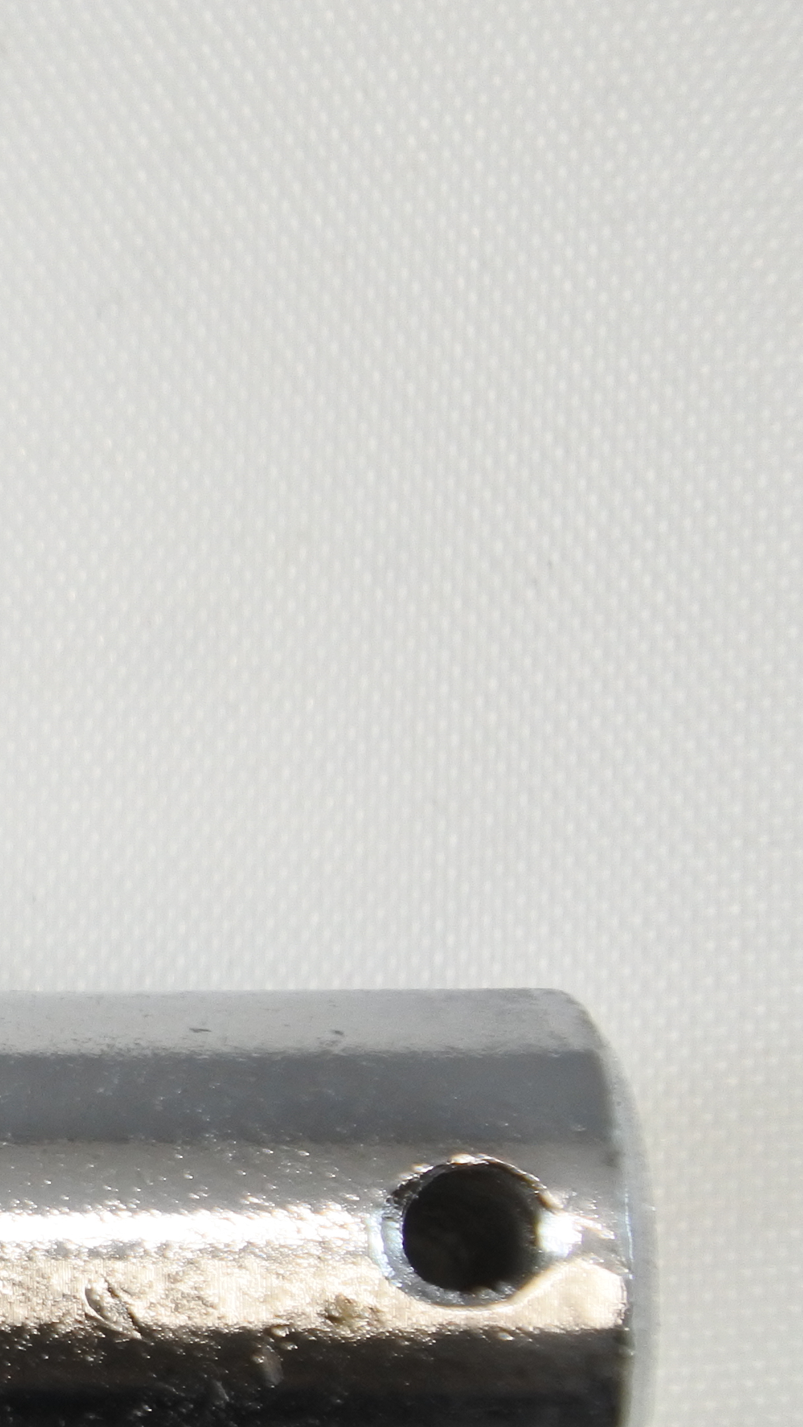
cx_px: -953
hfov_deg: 5.9
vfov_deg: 10.8
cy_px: 927
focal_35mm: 200
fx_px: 7570
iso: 400
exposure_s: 1/125
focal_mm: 27.6
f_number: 5.6
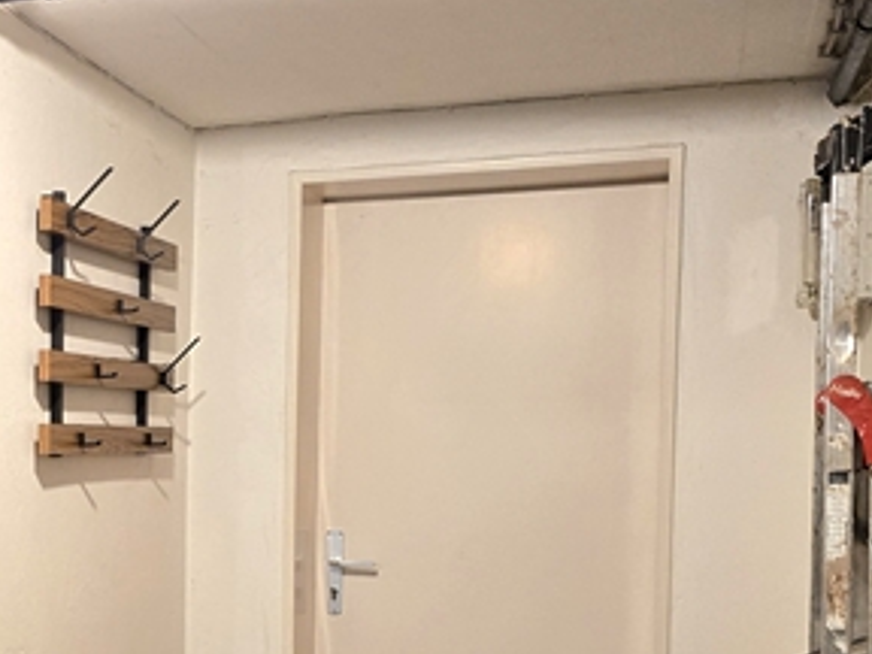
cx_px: 21
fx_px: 1612
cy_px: 566
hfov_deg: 28.6
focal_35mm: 64
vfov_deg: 22.5
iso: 500
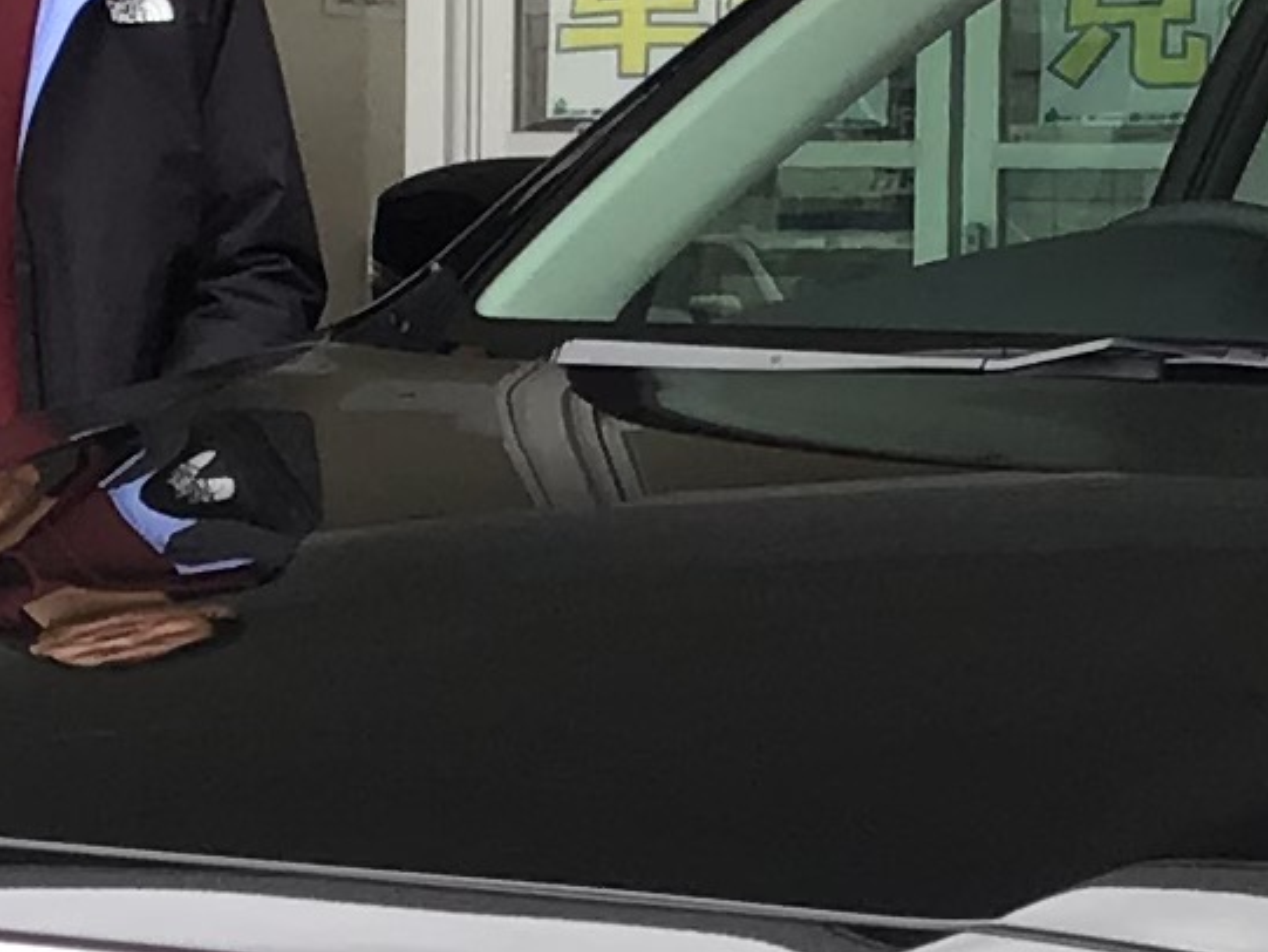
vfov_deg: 7.9
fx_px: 6851
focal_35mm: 187
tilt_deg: -3.6
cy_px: 598
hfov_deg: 10.6
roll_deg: -0.3
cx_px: 839
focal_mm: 3.3
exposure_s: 1/60
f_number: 2.4
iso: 25
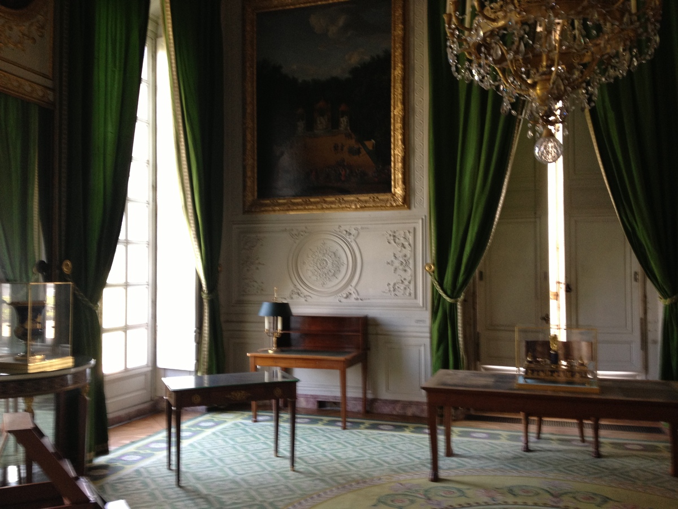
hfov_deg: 52.6
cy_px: 254
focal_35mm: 35
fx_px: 686
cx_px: 339
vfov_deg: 40.7
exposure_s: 1/20
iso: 125
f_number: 2.4
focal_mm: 4.28
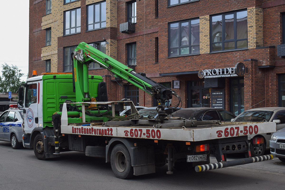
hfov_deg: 38.9
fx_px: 404
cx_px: 142
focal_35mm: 51
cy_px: 95
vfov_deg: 26.5
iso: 400
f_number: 5.6
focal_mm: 34
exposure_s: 1/800
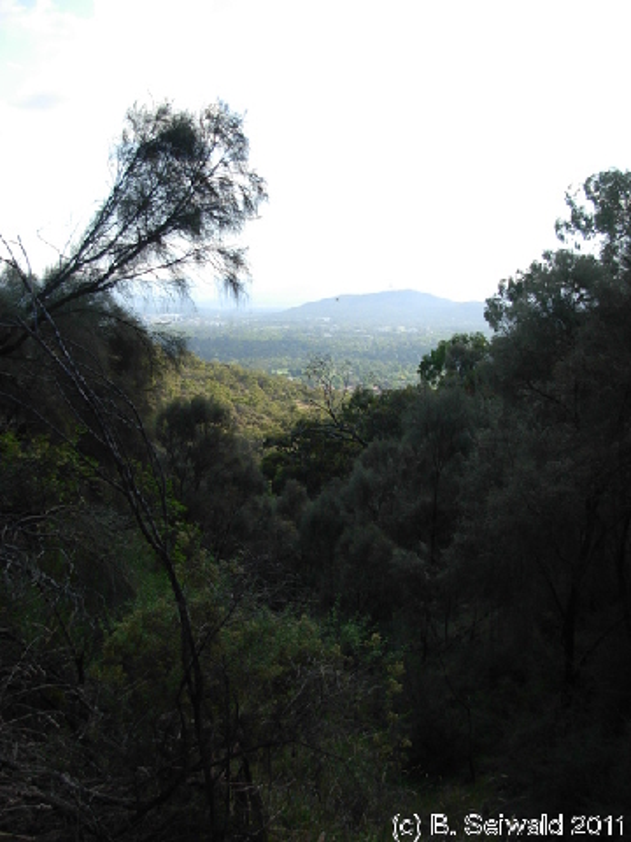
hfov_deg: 37.7
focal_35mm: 38
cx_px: 316
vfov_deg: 49.0
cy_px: 421
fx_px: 924
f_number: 2.9
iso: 79
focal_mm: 6.3
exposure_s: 1/362
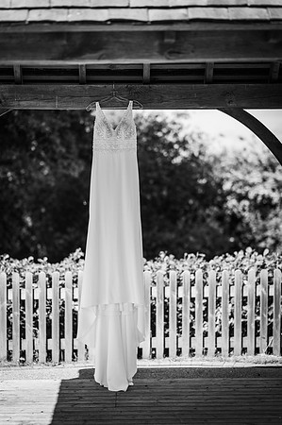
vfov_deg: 23.9
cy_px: 212
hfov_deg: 16.0
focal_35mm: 85
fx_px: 1001
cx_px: 141
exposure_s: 1/3200
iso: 100
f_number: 1.8
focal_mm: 85
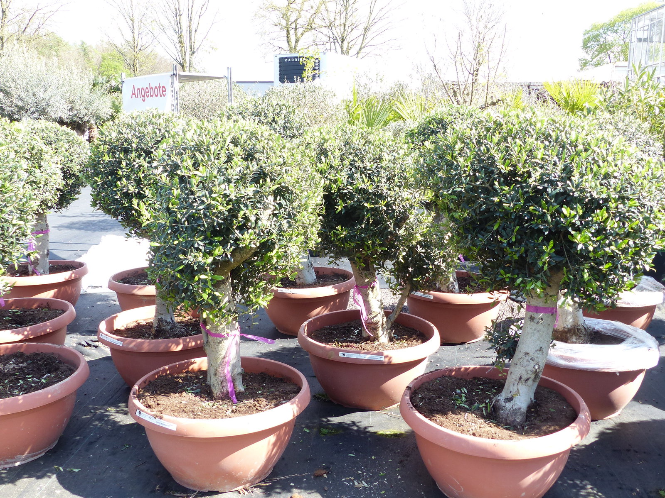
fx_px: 653
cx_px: 332
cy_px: 249
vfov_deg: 41.8
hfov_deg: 54.0
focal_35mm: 34
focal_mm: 6.2
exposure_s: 1/160
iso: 100
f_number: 4
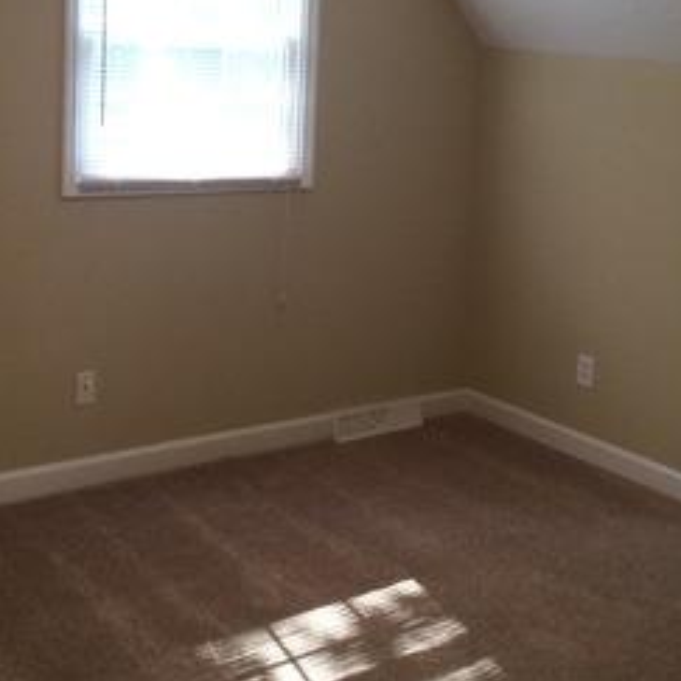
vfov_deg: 31.2
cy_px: 193
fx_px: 1202
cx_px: 353
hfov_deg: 31.6
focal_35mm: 54
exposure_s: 1/30
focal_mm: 4.15
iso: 50
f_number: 2.2
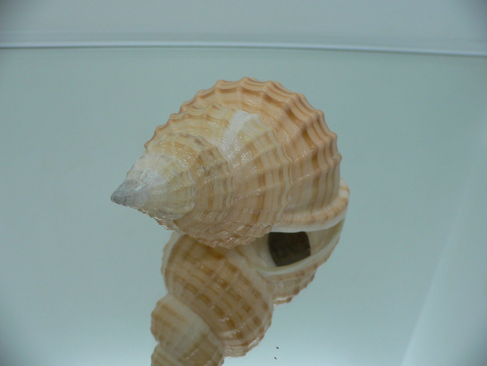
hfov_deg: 52.6
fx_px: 492
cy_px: 183
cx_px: 244
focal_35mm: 35
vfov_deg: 40.7
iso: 80
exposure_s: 1/60
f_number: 2.8
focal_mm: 4.6
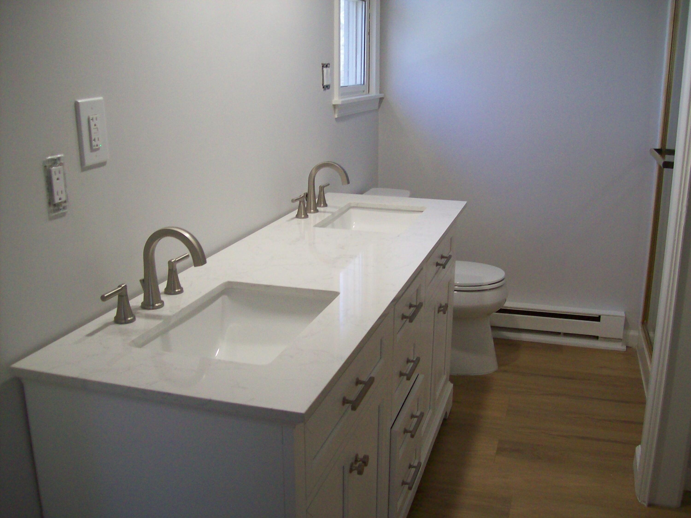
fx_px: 719
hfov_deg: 51.4
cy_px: 259
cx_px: 346
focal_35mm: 36
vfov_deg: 39.7
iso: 160
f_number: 2.7
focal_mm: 6
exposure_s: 1/52.3
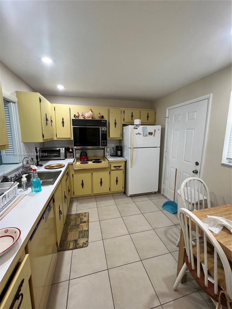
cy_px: 154
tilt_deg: -8.9
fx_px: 116
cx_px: 116
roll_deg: -0.3
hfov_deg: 89.9
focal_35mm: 13
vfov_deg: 106.2
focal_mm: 1.57
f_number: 1.8
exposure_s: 1/60
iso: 160
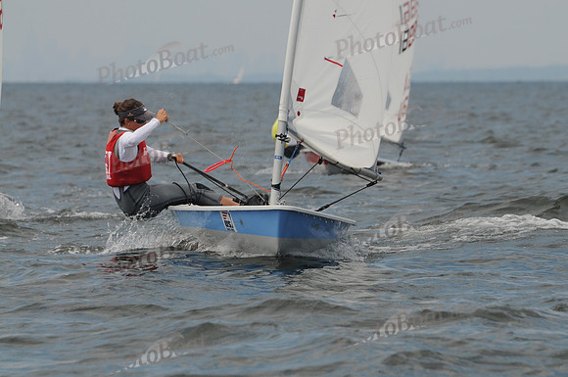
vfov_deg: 3.0
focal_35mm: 450
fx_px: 7090
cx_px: 284
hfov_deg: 4.6
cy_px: 188
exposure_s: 1/640
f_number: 7.1
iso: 200
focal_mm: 300
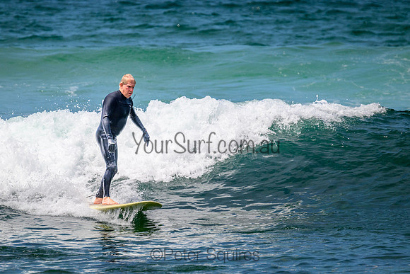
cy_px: 141
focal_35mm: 711
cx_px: 199
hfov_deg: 2.9
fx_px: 8103
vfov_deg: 1.9
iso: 800
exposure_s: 1/2000
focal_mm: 690
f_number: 11
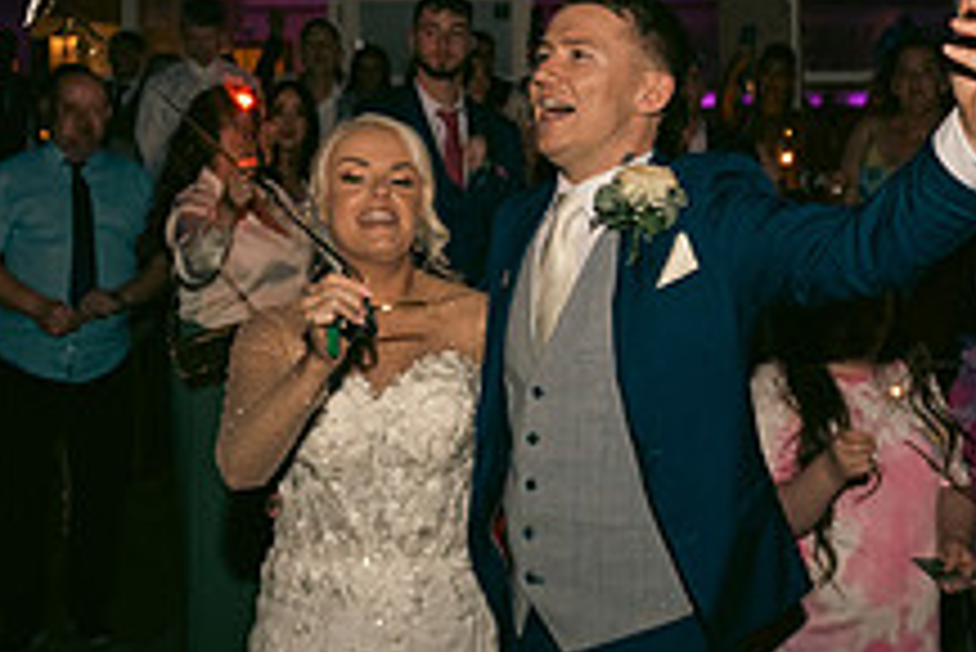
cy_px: -11
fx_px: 1736
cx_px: 387
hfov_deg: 31.3
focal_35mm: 64
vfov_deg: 20.5
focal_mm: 24
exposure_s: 1/160
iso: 800
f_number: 3.5
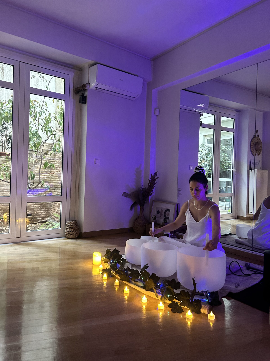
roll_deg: -2.3
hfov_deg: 53.1
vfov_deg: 67.3
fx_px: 270
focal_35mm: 26
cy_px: 180
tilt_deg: -0.4
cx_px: 135
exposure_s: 1/30
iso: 800
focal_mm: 5.7
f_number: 1.5
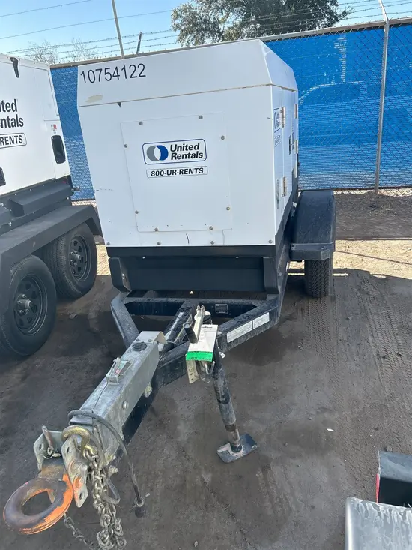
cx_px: 206
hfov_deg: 53.1
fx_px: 412
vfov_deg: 67.3
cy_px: 275
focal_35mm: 26
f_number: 1.5
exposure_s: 1/1808
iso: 50
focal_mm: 5.7
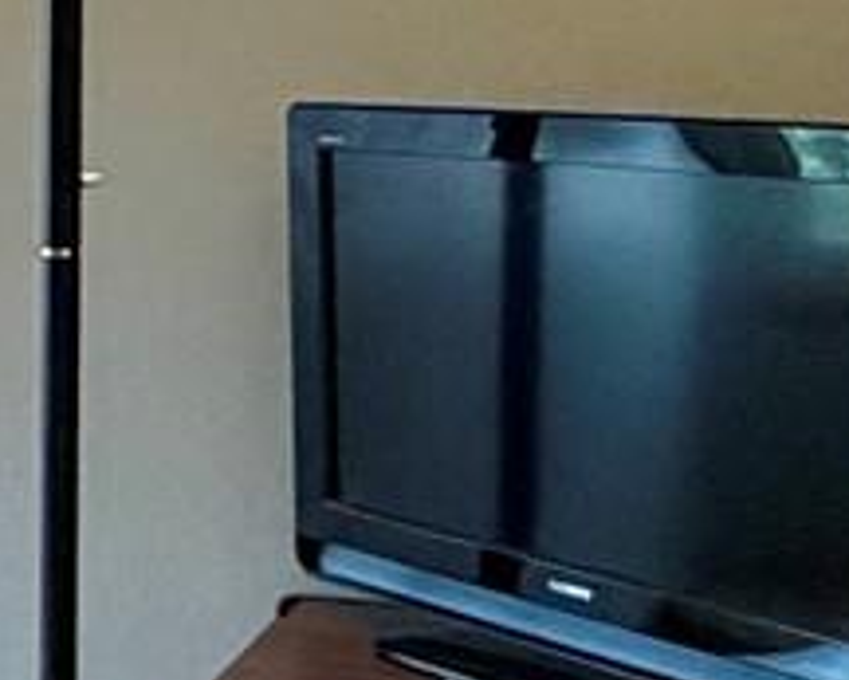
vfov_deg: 15.3
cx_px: -1486
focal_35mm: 101
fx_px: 2539
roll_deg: +5.3
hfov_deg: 12.3
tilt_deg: -7.5
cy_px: 334
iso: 250
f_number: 2.2
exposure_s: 1/60
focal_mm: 2.22
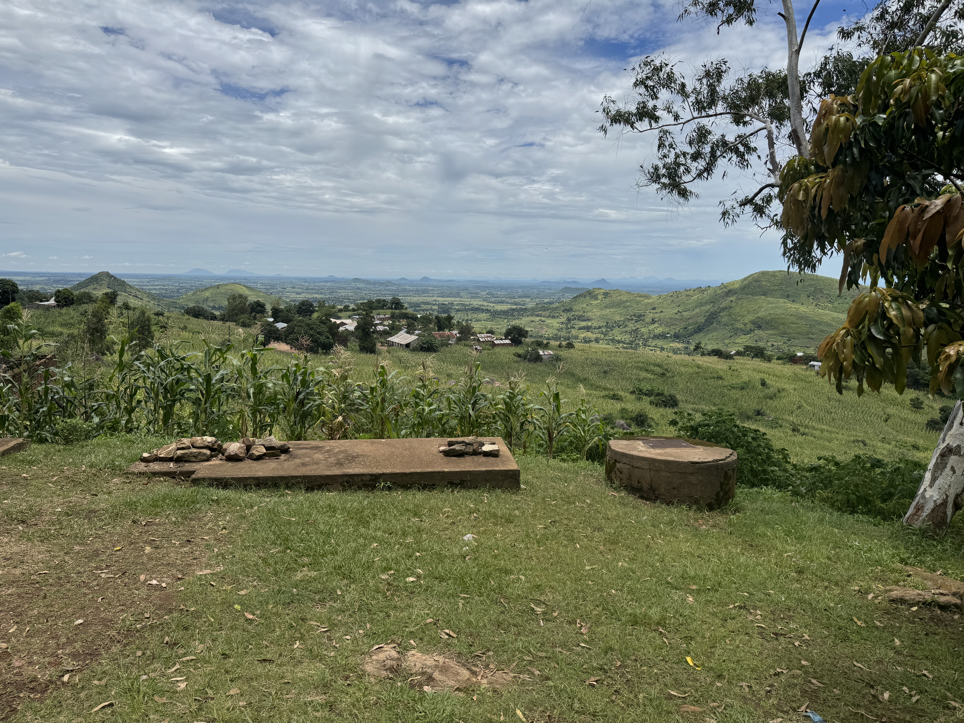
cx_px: 482
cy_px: 362
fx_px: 668
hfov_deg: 71.6
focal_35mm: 24
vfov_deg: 56.8
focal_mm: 6.76
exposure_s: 1/7937
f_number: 1.78
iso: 80
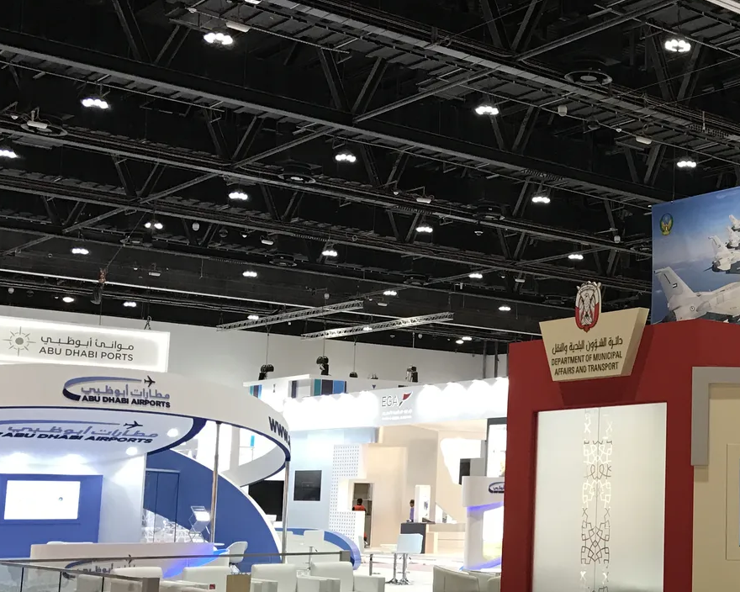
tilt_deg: +6.2
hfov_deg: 30.4
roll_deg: -0.1
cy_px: 340
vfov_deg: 26.2
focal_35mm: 58
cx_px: 727
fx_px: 1270
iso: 32
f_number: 1.8
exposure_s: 1/20
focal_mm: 3.99
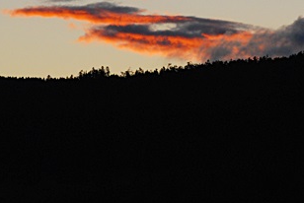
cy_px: 28
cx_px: 152
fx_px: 3459
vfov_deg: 3.4
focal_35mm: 409
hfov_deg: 5.0
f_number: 5.6
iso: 400
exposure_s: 1/500
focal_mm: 105
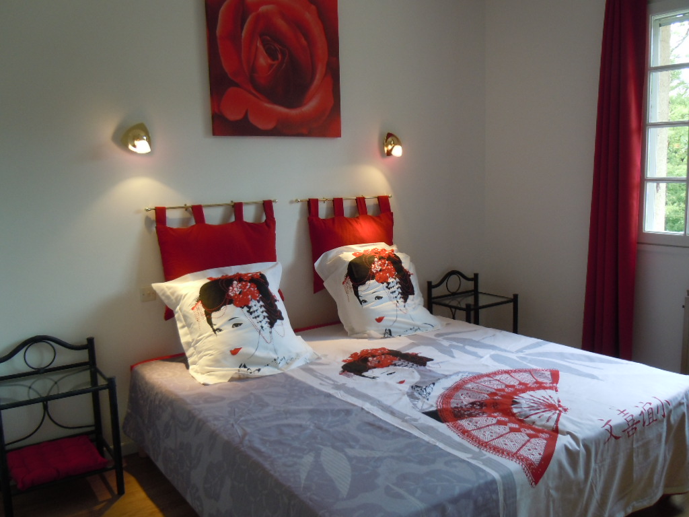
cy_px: 258
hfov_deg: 60.0
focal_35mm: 30
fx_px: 597
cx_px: 344
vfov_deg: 46.8
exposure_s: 1/60
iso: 200
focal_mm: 5.4
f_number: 3.5
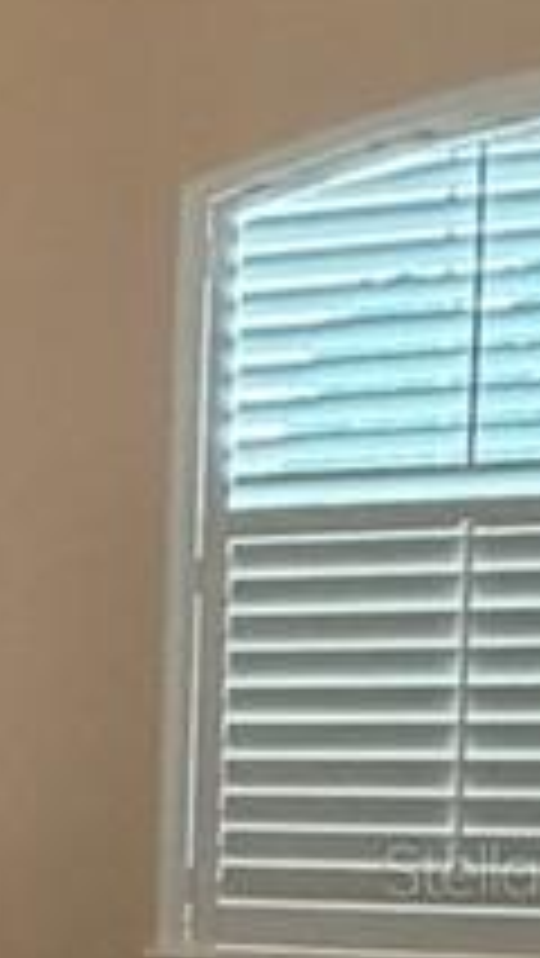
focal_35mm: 86
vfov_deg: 24.0
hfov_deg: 9.3
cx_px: -1323
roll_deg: -0.2
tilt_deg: -2.7
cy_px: 868
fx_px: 2187
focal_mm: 2.22
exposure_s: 1/60
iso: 500
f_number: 2.2
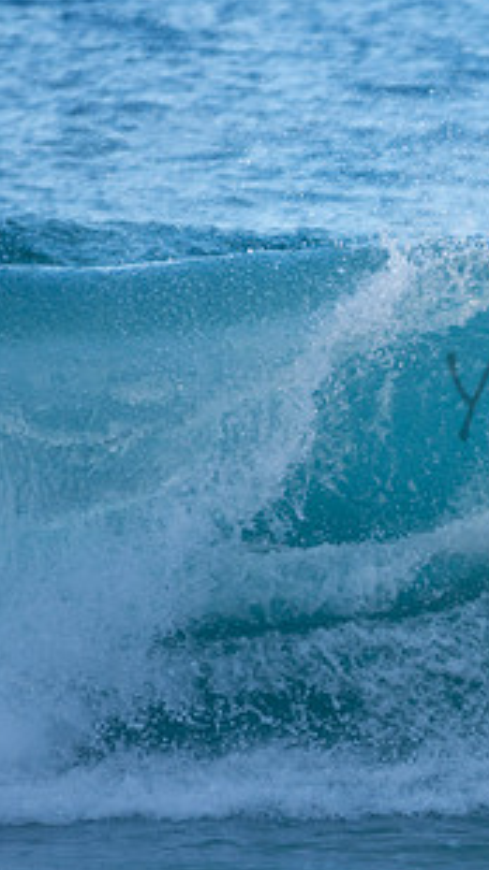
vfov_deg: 1.5
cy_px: 372
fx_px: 33987
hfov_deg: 0.8
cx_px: 736
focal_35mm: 1472
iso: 360
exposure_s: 1/1000
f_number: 5.6
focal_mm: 500
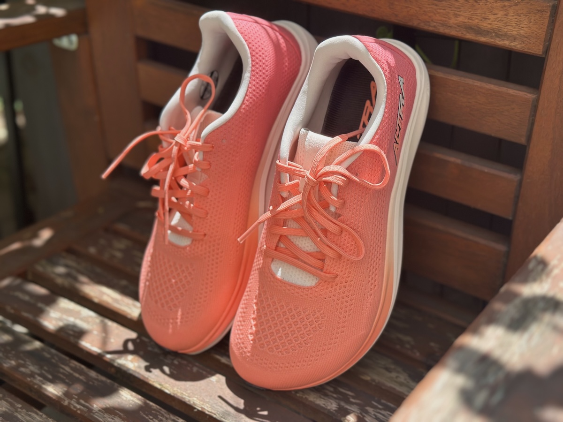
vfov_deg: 30.3
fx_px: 781
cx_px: 282
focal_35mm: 48
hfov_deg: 39.7
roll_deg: -1.6
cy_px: 211
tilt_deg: -28.4
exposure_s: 1/2410
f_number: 1.78
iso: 80
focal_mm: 6.86
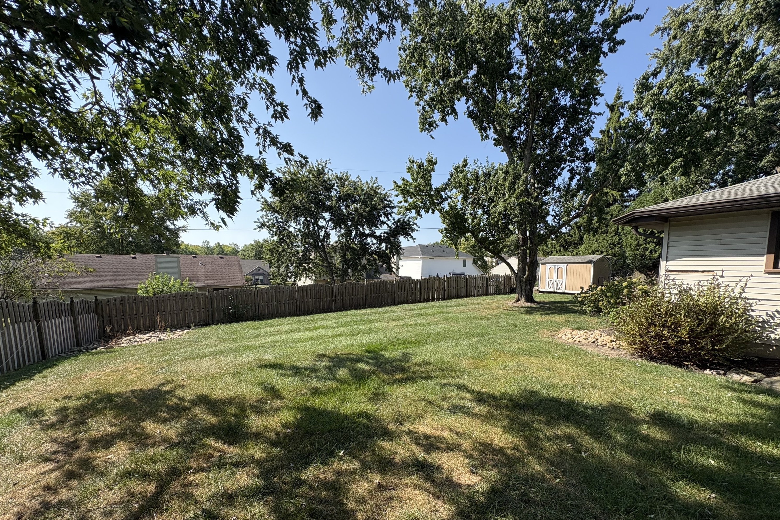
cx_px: 381
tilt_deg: -5.4
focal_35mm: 15
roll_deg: +0.1
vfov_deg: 76.9
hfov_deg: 100.4
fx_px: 325
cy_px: 295
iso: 64
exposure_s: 1/1110
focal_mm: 2.22
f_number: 2.2
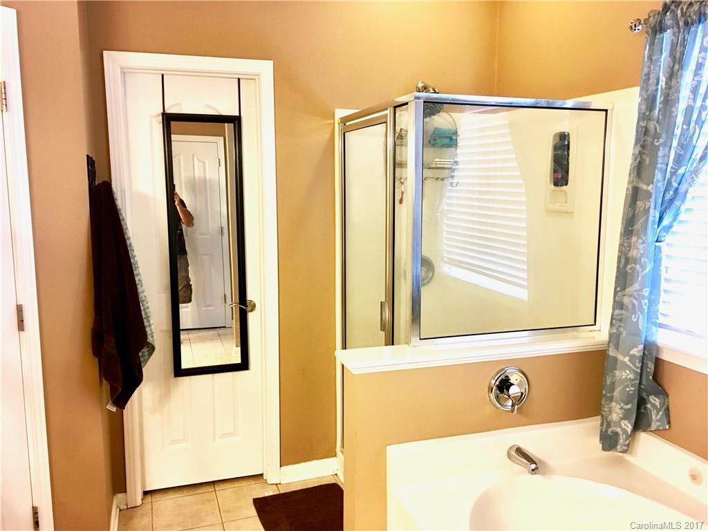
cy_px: 266
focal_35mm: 29
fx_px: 593
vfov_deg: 48.2
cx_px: 354
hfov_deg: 61.7
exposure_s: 1/30
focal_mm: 4.15
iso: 125
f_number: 2.2
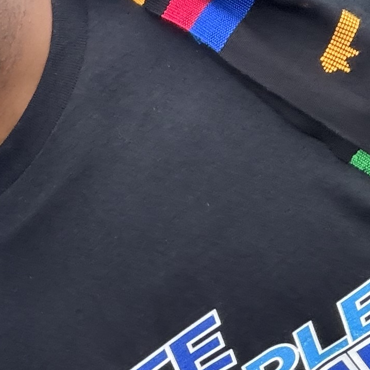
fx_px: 1379
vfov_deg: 15.0
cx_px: -169
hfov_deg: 14.4
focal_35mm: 114
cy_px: 375
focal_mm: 2.71
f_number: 1.9
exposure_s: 1/175
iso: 32
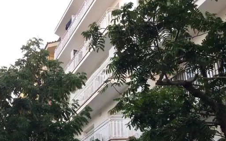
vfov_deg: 23.1
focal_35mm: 54
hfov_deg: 37.5
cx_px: 96
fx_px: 333
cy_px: 138
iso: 40
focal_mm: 3.3
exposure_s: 1/120
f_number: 2.4
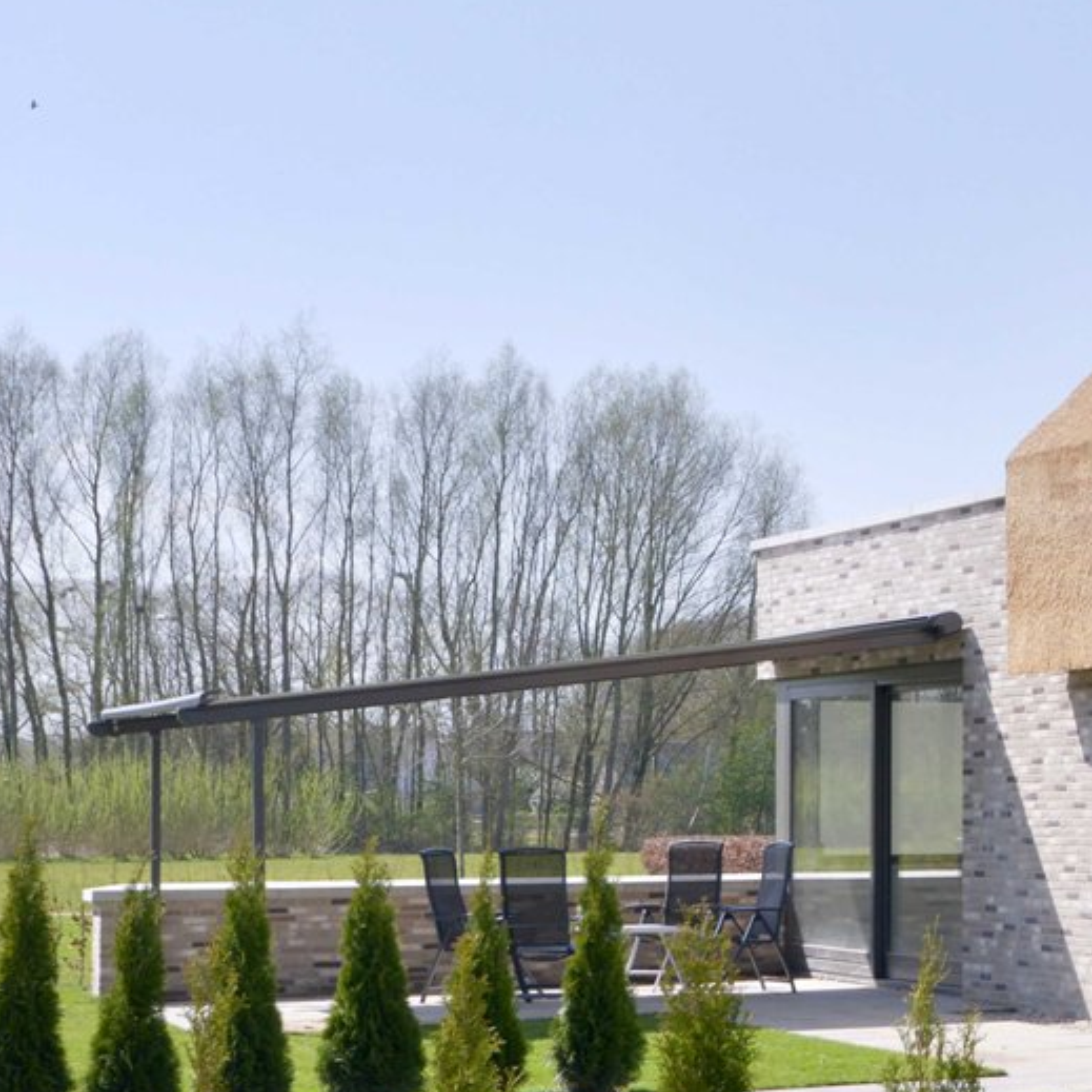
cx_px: 1695
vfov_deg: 20.2
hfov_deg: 17.8
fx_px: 3069
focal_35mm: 86
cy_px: 522
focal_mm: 31
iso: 1000
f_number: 10
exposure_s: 1/1600
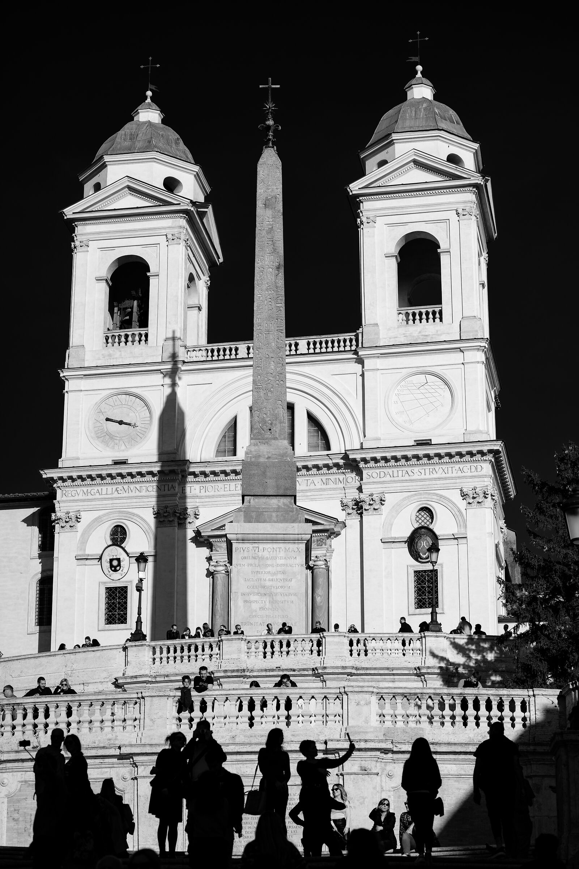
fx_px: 2170
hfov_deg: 15.2
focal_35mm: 90
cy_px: 434
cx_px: 290
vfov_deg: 22.6
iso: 125
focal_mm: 90
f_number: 4.5
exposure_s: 1/2000
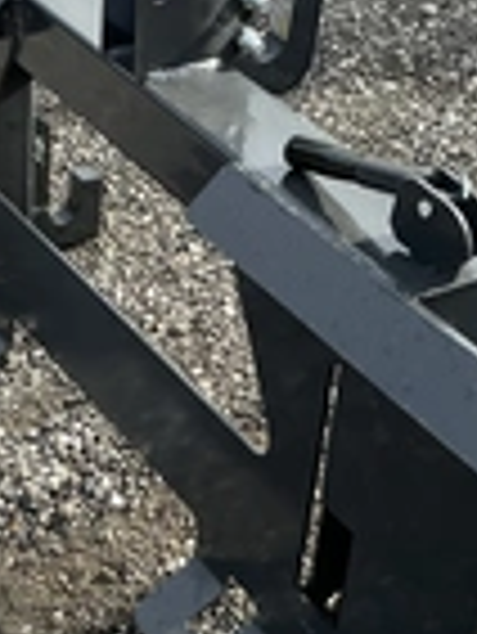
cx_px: 225
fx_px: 1504
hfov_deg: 18.0
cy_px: 369
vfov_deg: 23.8
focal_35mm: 82
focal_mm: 3
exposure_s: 1/333
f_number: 1.8
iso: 25
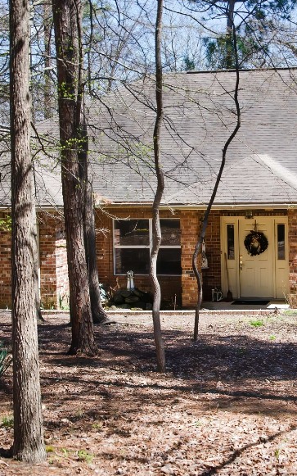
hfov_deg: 17.7
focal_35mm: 73
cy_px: 175
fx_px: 946
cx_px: 232
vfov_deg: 28.1
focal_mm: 24
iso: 100
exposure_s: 1/350
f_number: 5.6
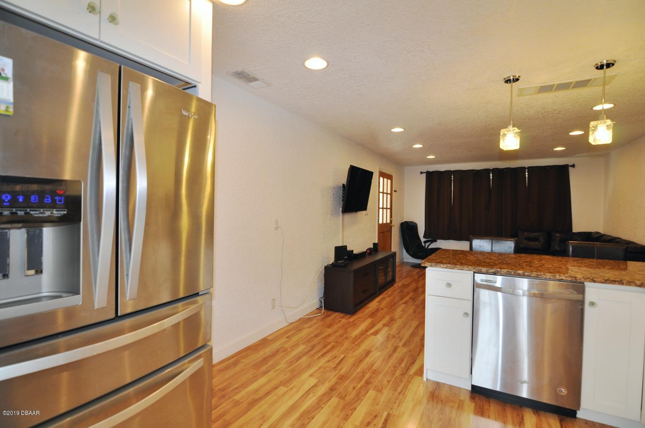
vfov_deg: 71.9
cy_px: 214
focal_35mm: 16
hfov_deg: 95.1
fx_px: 295
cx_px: 322
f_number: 4.5
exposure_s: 1/80
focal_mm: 11
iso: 400
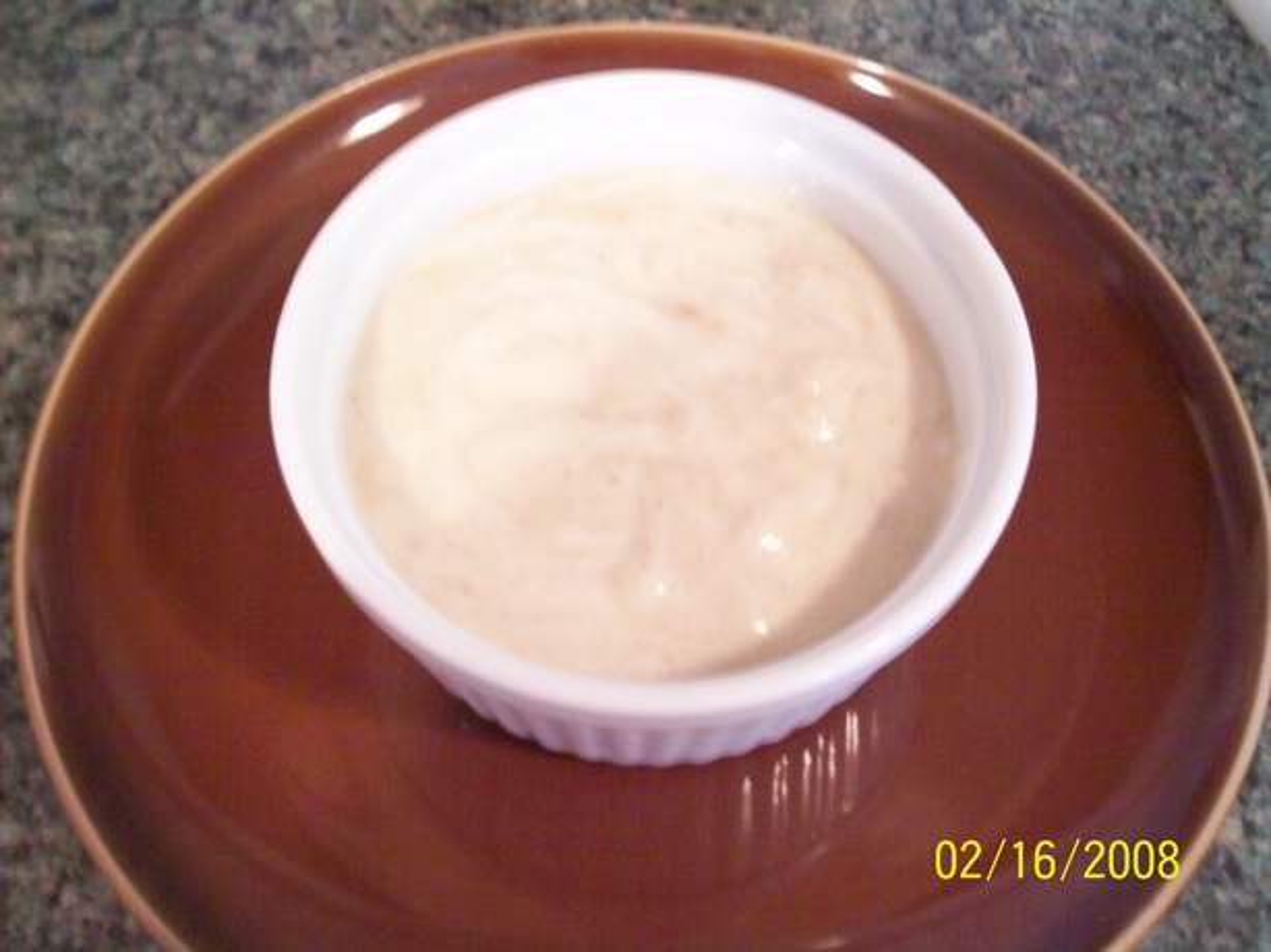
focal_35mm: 36
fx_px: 1321
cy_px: 476
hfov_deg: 51.4
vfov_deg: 39.6
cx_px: 636
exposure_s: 1/8
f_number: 2.7
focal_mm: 6
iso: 160
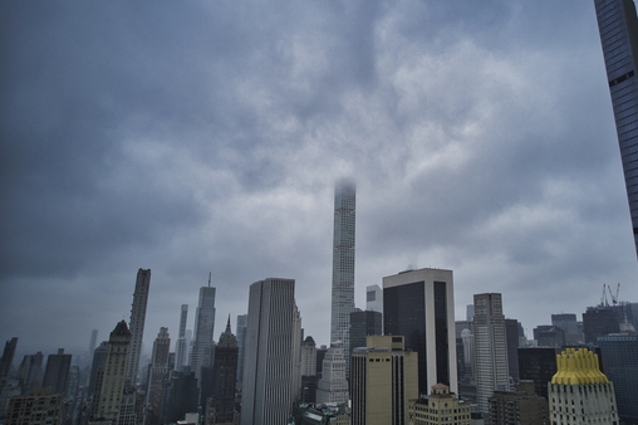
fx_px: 460
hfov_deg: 69.0
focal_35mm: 26
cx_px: 372
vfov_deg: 49.4
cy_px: 190
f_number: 2.8
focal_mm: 8.38
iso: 100
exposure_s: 1/1000
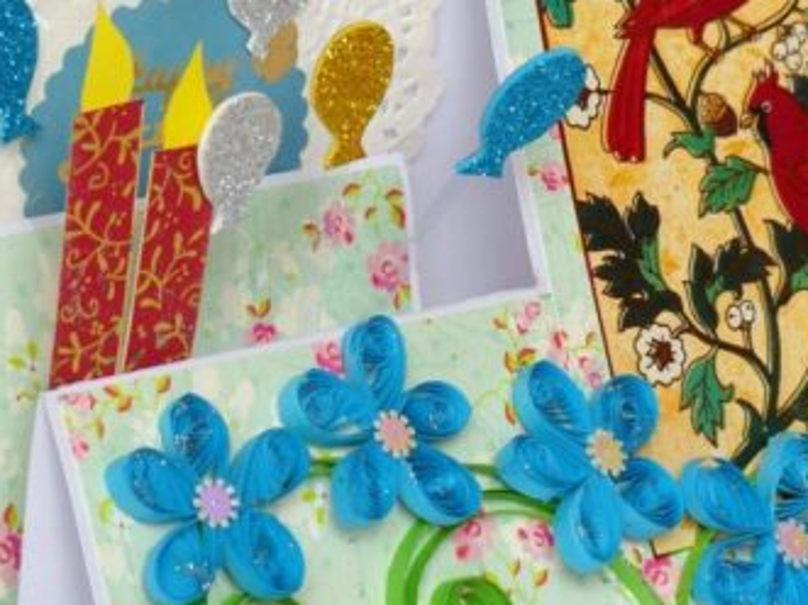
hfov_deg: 6.0
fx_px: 7747
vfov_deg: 4.5
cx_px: 437
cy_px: 237
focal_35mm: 332
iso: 100
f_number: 2.8
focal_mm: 33
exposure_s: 1/125
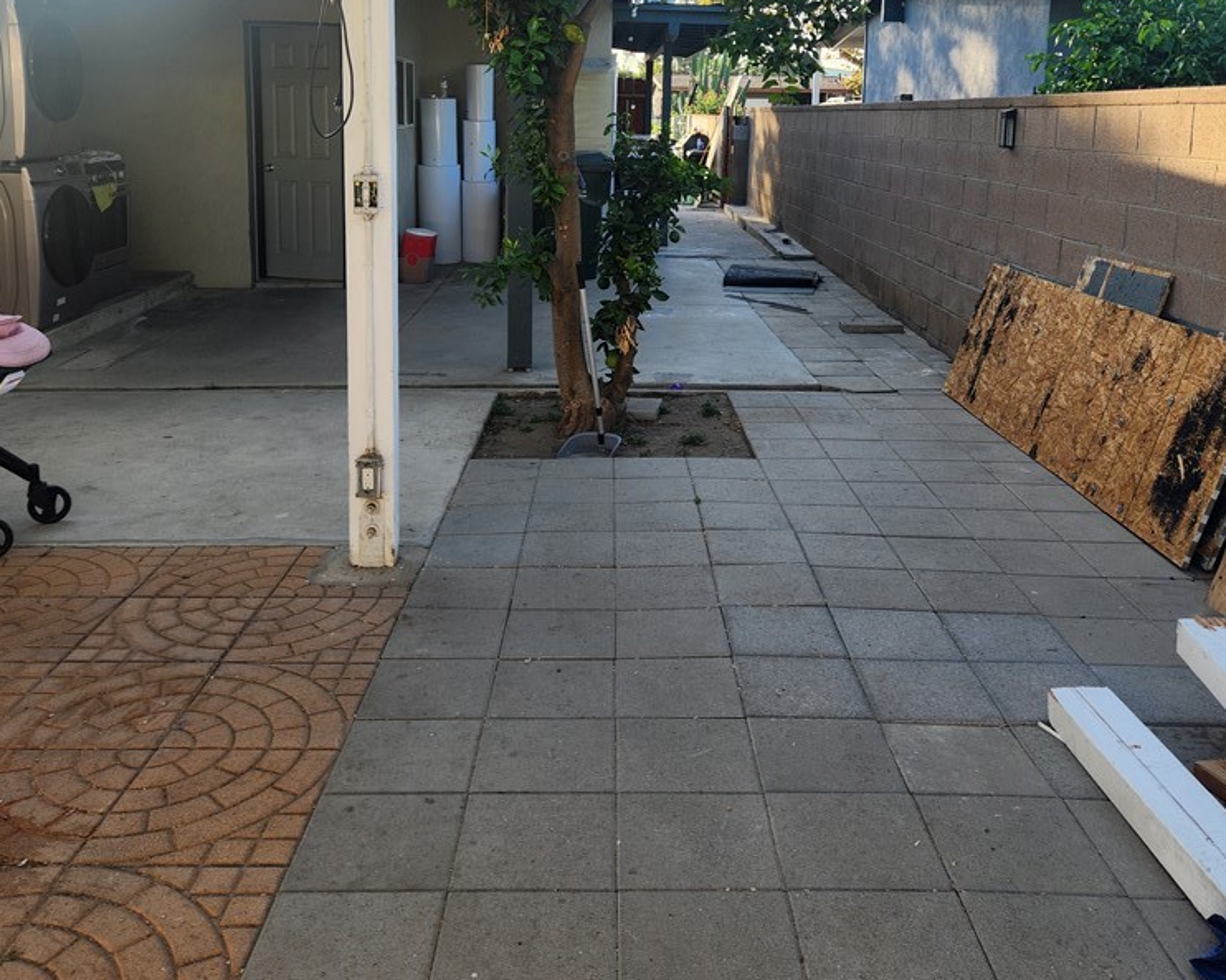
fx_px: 1124
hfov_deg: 57.2
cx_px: 601
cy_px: 266
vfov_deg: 45.7
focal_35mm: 31
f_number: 1.8
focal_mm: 5.4
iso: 20
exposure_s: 1/369
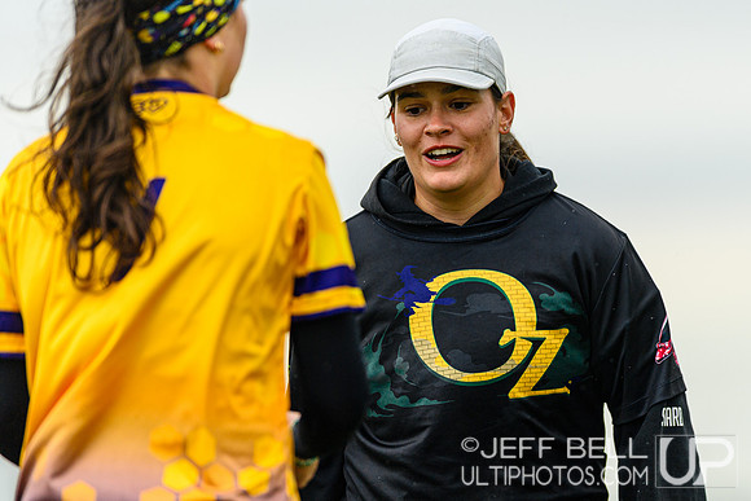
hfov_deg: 3.7
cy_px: 283
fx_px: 11506
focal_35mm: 551
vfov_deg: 2.5
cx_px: 518
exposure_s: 1/1250
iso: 320
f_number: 3.2
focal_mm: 400
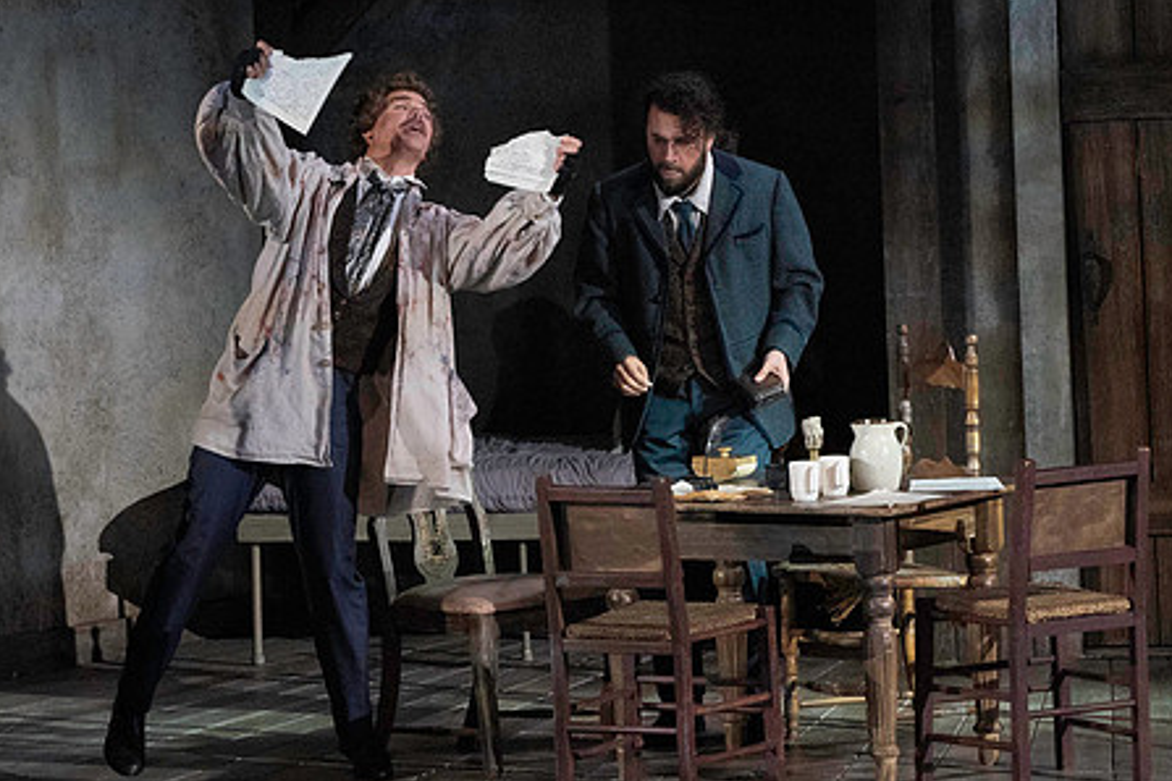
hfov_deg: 5.0
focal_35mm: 409
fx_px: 13314
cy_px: 350
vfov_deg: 3.4
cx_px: 606
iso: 16000
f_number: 13
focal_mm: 315
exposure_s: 1/320
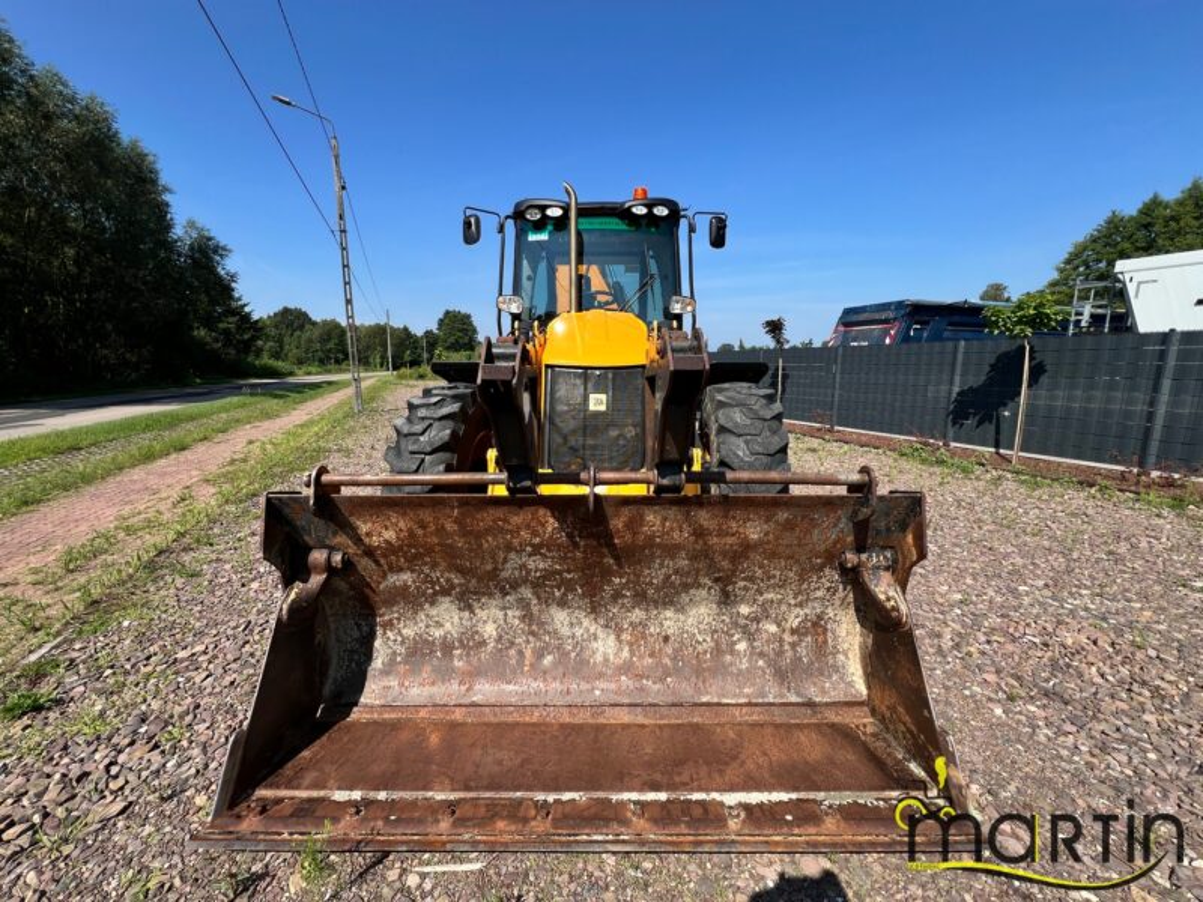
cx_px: 602
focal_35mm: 13
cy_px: 451
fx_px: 452
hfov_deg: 106.2
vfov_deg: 89.9
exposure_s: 1/1263
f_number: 1.8
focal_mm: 1.57
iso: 32
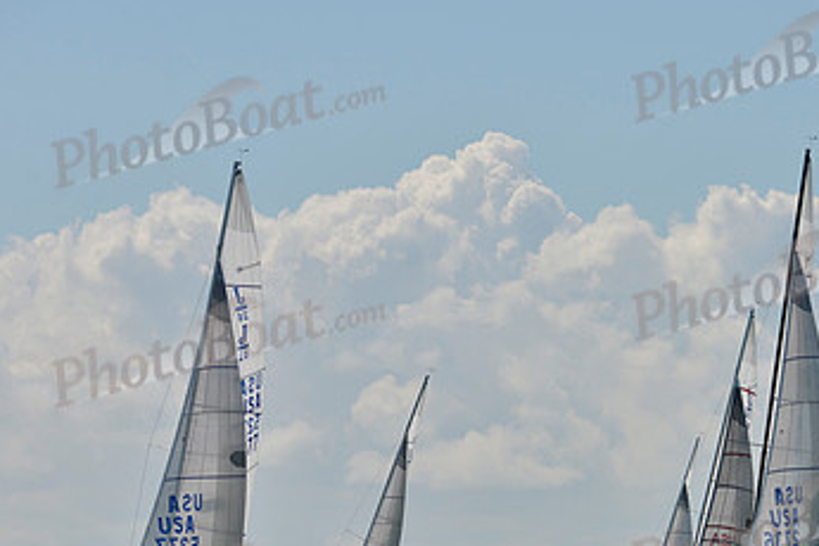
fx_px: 8417
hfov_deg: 5.6
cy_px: 436
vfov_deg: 3.7
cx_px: 510
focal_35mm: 370
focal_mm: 220
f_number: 7.1
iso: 200
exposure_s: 1/1250
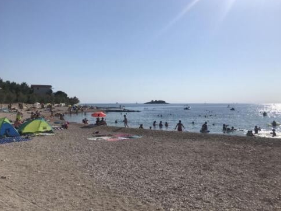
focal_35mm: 29
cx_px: 140
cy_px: 102
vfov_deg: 48.2
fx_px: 235
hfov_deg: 61.7
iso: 20
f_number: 1.8
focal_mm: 3.99
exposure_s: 1/8772
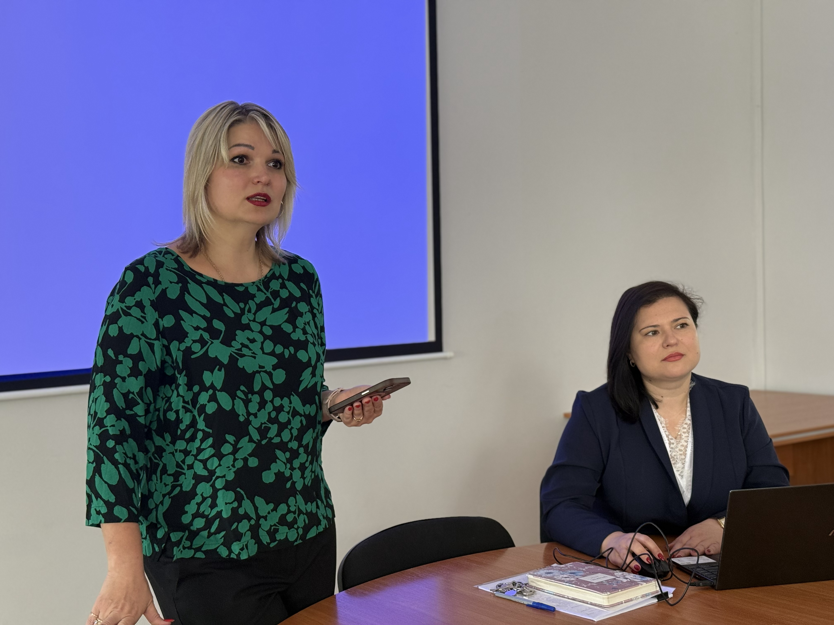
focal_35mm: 48
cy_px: 312
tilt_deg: -2.2
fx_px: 1156
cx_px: 417
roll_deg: +0.8
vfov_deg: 30.3
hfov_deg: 39.7
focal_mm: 6.76
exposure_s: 1/60
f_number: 1.78
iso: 125
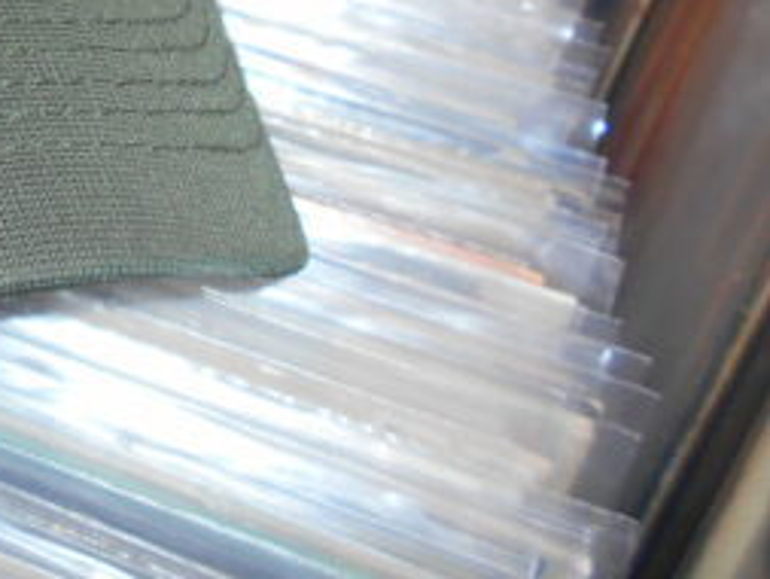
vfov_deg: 19.2
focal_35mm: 72
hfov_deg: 23.2
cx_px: -292
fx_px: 1602
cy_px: -133
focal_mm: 4.6
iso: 80
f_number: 3.2
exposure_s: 1/25
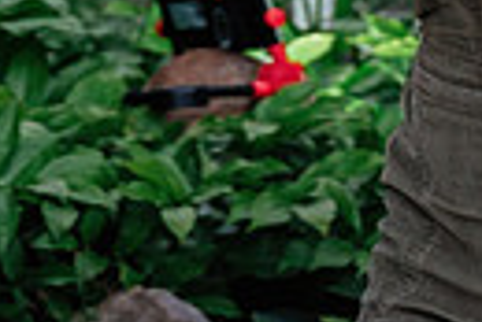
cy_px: -313
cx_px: 234
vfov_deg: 4.1
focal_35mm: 335
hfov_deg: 6.1
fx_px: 4490
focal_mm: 50
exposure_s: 1/250
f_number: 2.8
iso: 1600
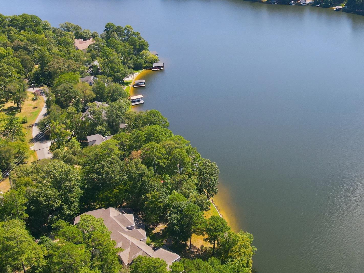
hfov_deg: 42.3
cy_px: 82
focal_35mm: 42
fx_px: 442
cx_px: 303
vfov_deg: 33.9
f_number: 2.8
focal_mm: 4.5
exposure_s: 1/500
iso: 100
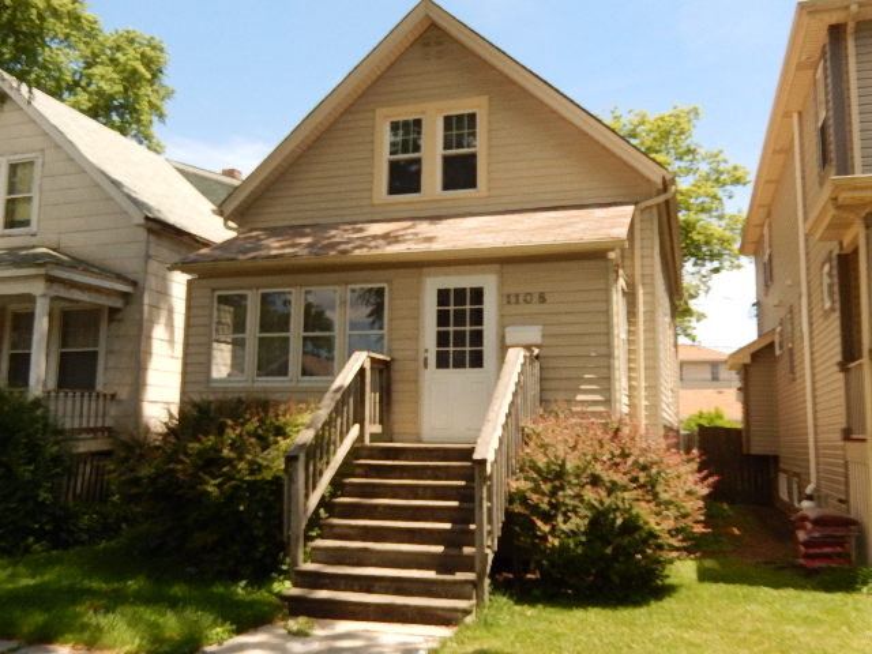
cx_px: 436
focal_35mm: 32
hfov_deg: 56.8
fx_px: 806
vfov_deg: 44.2
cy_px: 327
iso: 125
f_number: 3.8
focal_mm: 5.7
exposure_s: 1/800
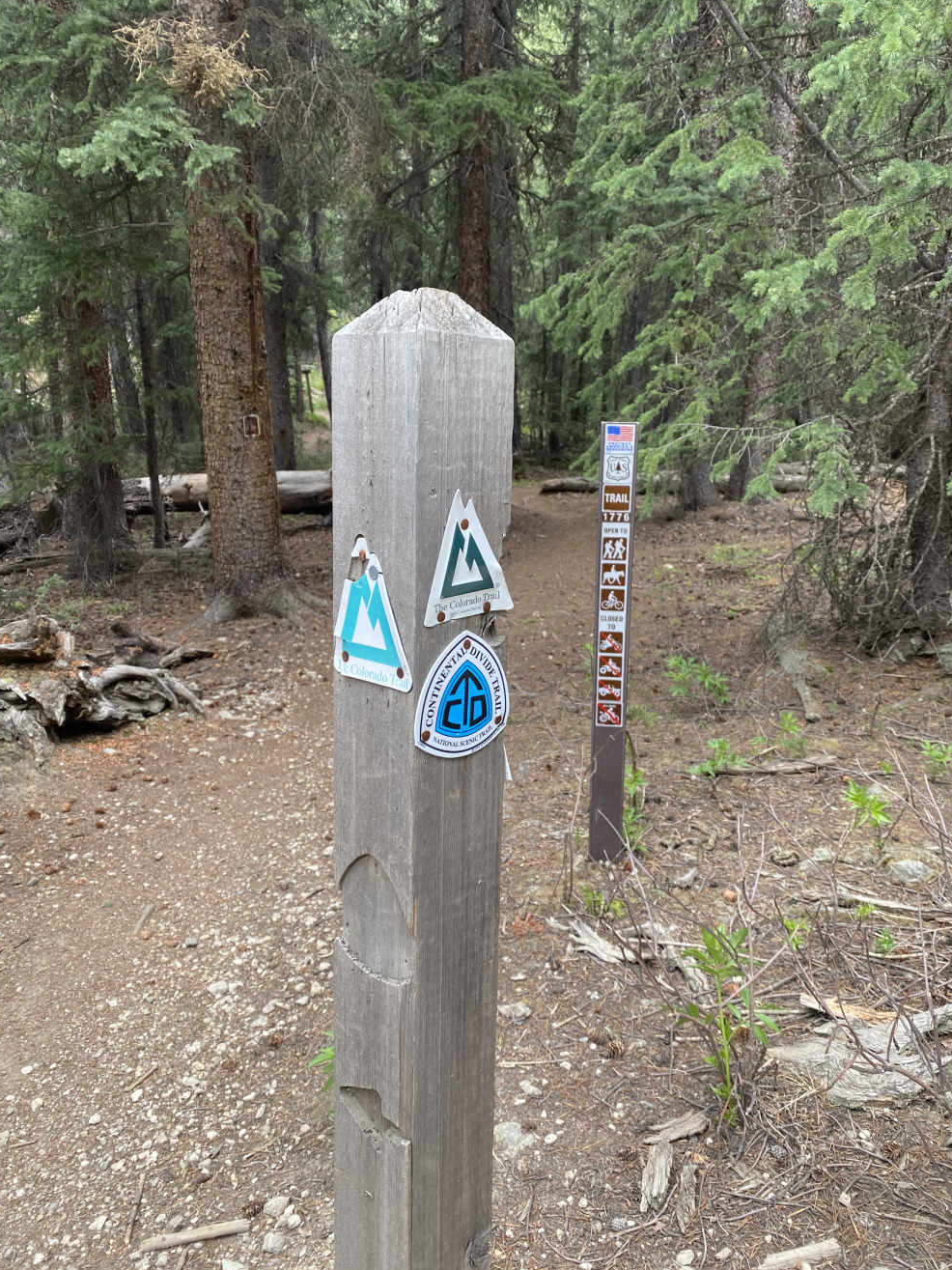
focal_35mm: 27
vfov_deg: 65.3
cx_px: 483
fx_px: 990
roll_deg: +0.2
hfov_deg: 51.3
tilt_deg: -20.1
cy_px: 621
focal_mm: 4.25
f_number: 1.8
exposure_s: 1/122
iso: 40
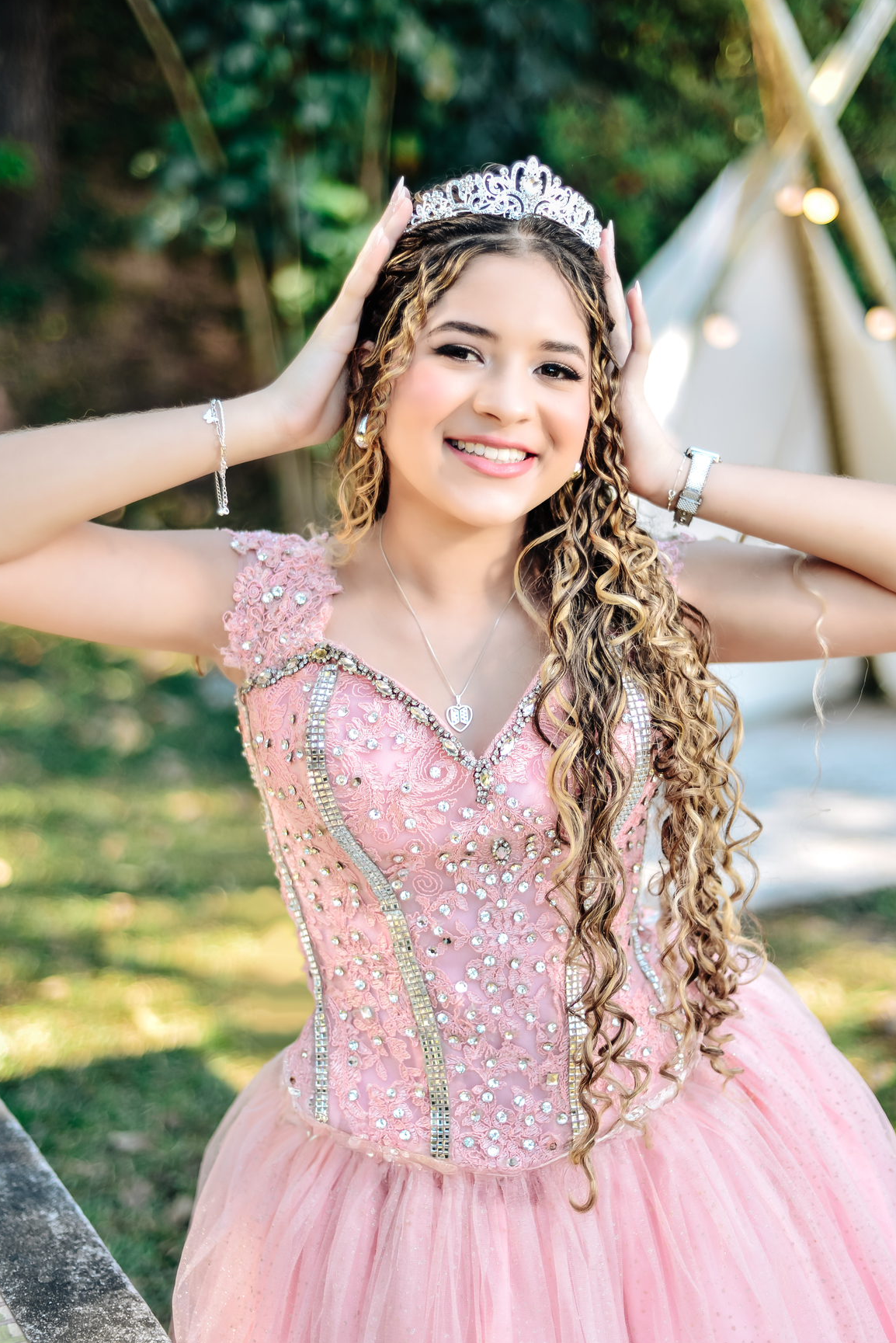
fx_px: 1940
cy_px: 670
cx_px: 456
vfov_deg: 38.2
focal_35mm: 52
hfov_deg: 26.0
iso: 80
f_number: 1.8
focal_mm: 50
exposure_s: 1/200
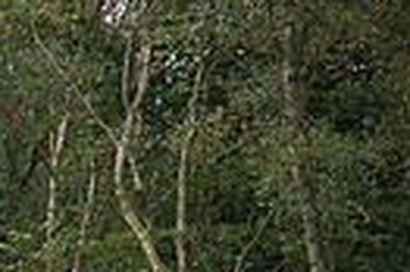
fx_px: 5301
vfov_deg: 2.9
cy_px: 594
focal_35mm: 466
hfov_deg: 4.4
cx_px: -423
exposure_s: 1/500
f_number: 4.5
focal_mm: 70
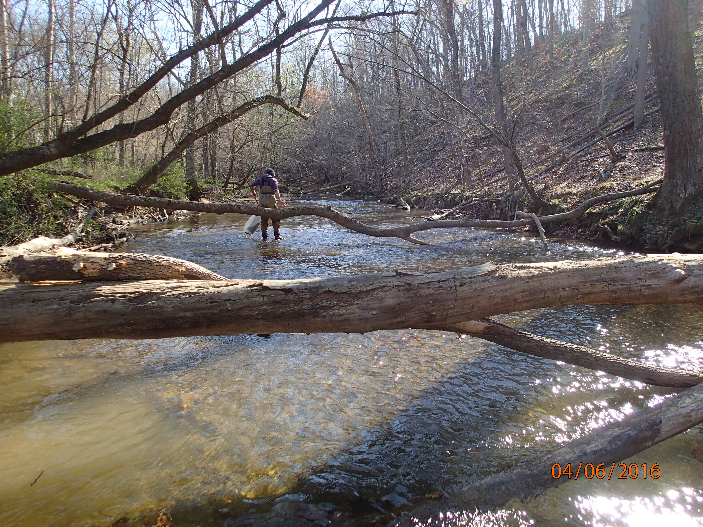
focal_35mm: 25
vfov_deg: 54.9
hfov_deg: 69.4
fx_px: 508
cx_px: 352
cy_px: 264
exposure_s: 1/640
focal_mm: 4.5
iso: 200
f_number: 2.8
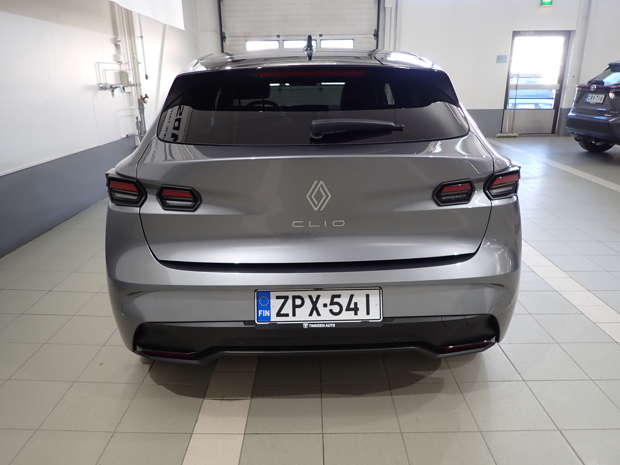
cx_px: 310
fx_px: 448
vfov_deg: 54.9
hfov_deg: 69.4
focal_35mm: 25
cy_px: 232
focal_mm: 4.5
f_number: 2
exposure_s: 1/60
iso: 125
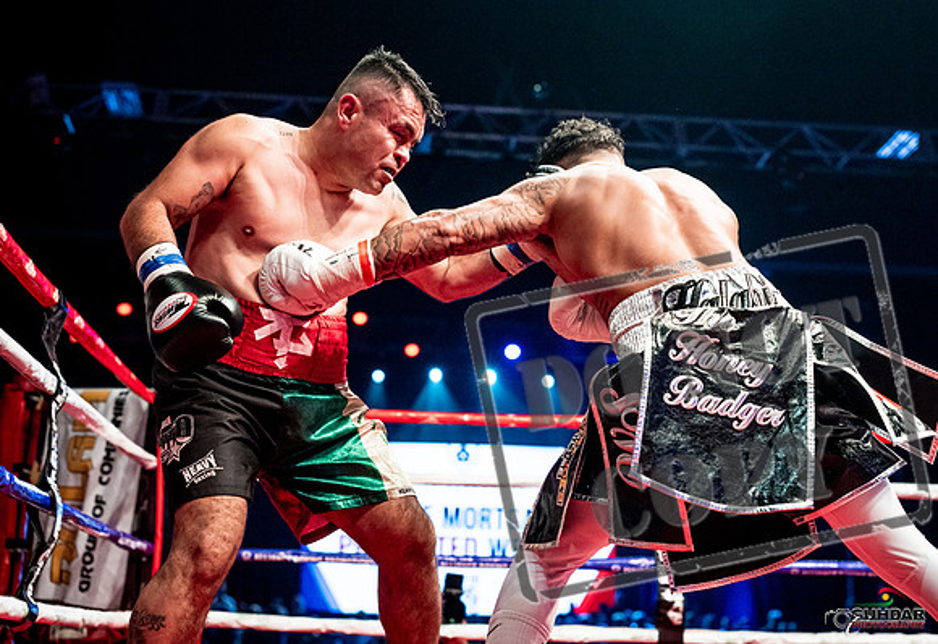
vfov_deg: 23.6
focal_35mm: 58
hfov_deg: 33.9
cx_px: 553
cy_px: 275
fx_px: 1536
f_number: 2.8
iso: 4000
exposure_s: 1/1000
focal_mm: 50
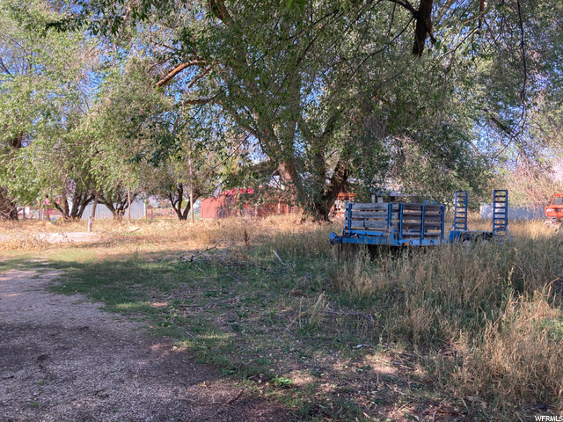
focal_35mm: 28
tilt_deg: +0.2
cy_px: 211
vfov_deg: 49.7
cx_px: 282
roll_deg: -0.4
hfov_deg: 63.4
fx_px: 455
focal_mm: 3.99
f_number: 1.8
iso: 20
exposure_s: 1/180
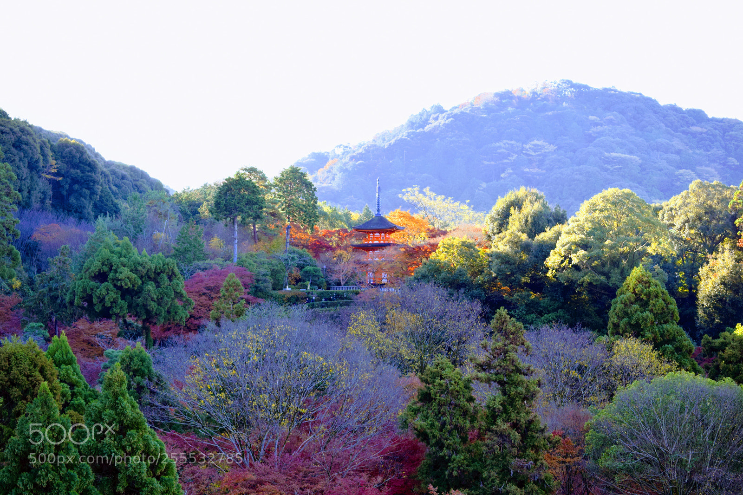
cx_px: 372
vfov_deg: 16.5
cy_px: 248
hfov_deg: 24.6
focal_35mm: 82
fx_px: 1702
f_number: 6.3
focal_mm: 55
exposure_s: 1/160
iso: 400
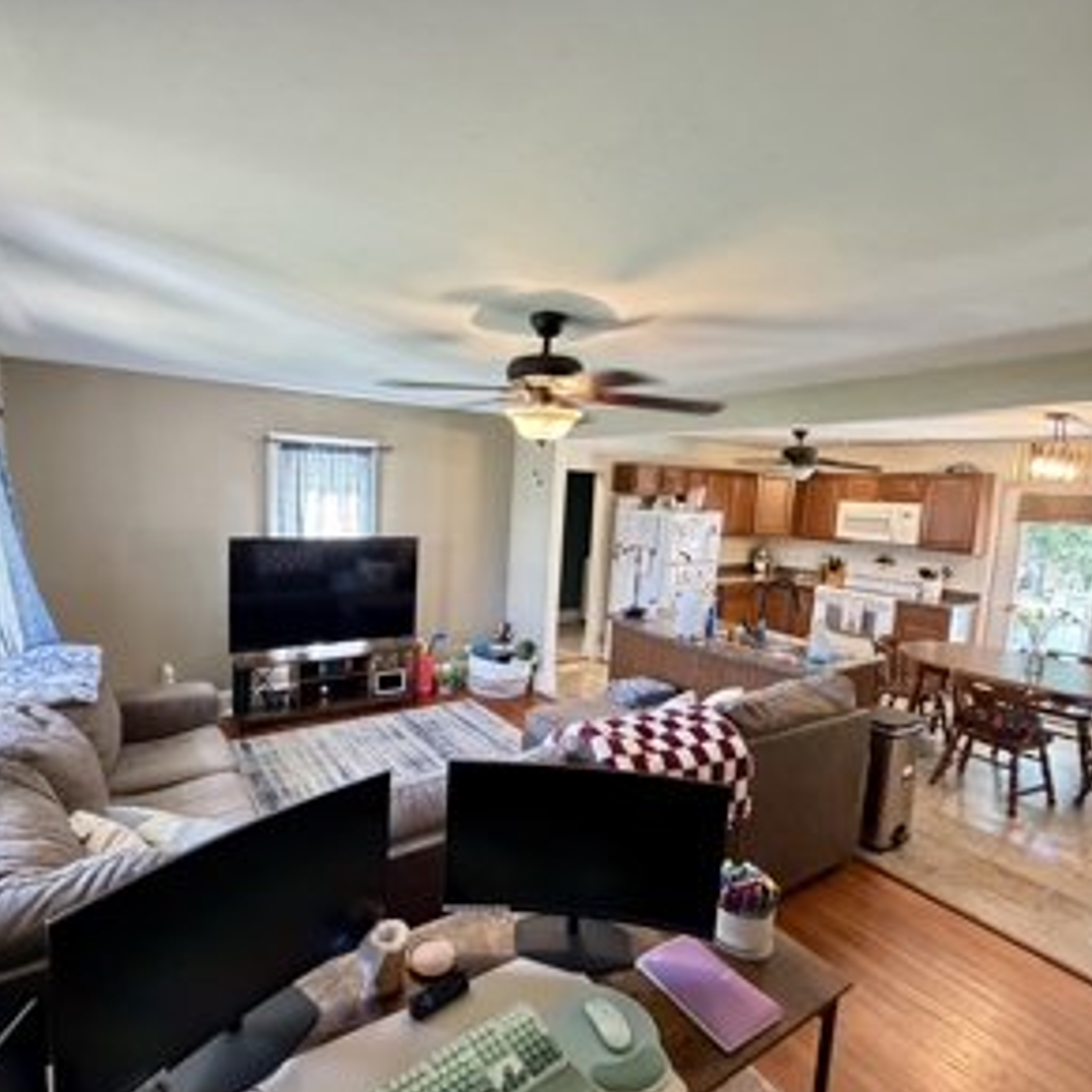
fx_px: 607
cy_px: 555
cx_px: 488
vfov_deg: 84.0
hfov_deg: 83.7
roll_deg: -1.8
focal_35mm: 17
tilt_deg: -5.8
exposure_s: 1/60
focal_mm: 2.22
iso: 640
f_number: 2.2
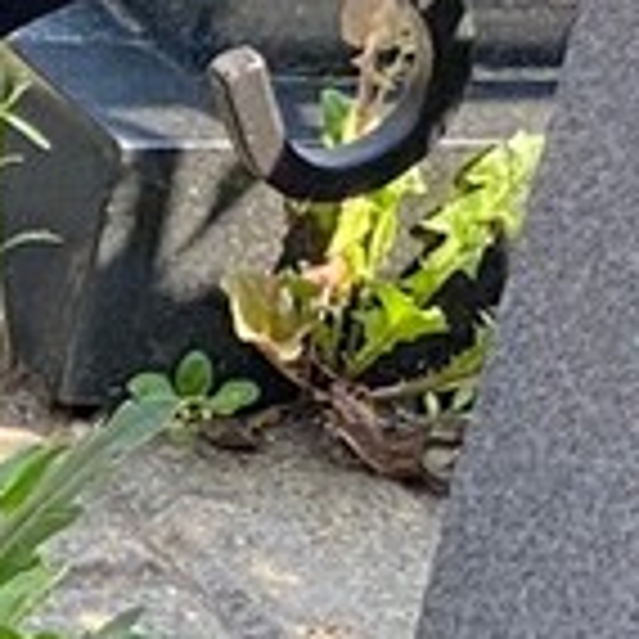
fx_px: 9732
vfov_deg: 3.7
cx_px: -1822
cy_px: 1274
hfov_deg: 3.6
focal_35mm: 466
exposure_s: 1/160
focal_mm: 6
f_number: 2
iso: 20
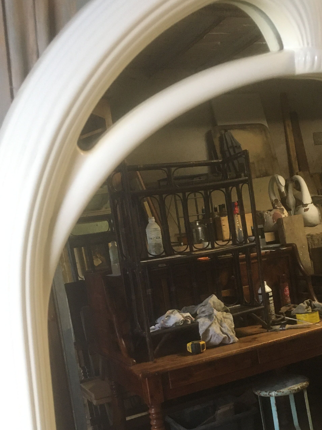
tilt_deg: -24.1
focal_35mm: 46
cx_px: 242
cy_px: 272
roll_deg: -4.4
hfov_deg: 31.0
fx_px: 571
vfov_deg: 40.9
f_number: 2.2
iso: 200
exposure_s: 1/17
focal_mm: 4.15
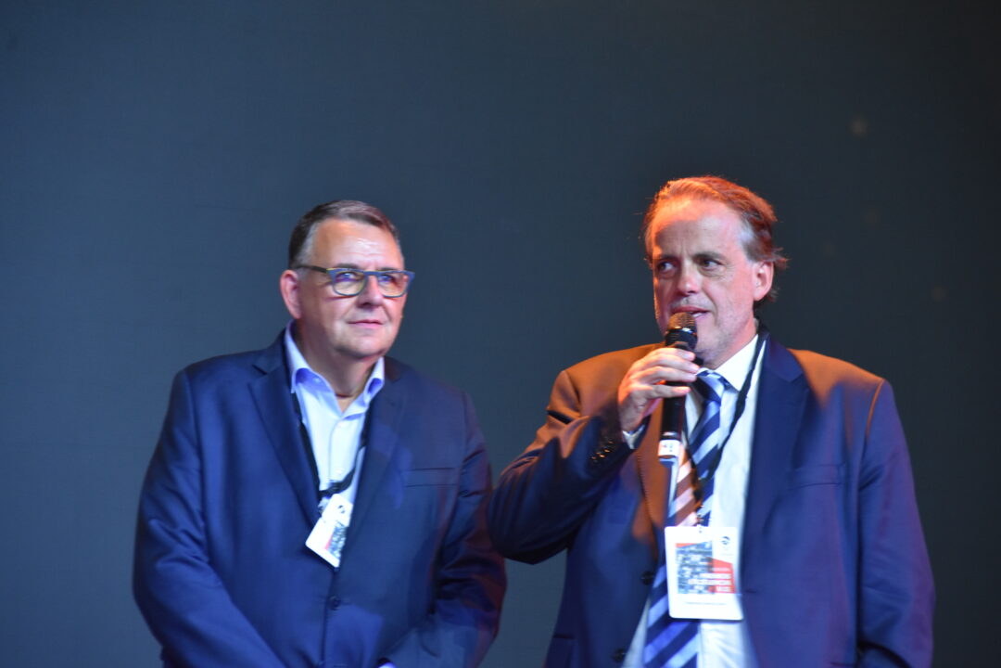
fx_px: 4838
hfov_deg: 11.8
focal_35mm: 174
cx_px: 500
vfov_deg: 7.9
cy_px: 334
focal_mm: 116
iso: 1600
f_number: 5.6
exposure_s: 1/80
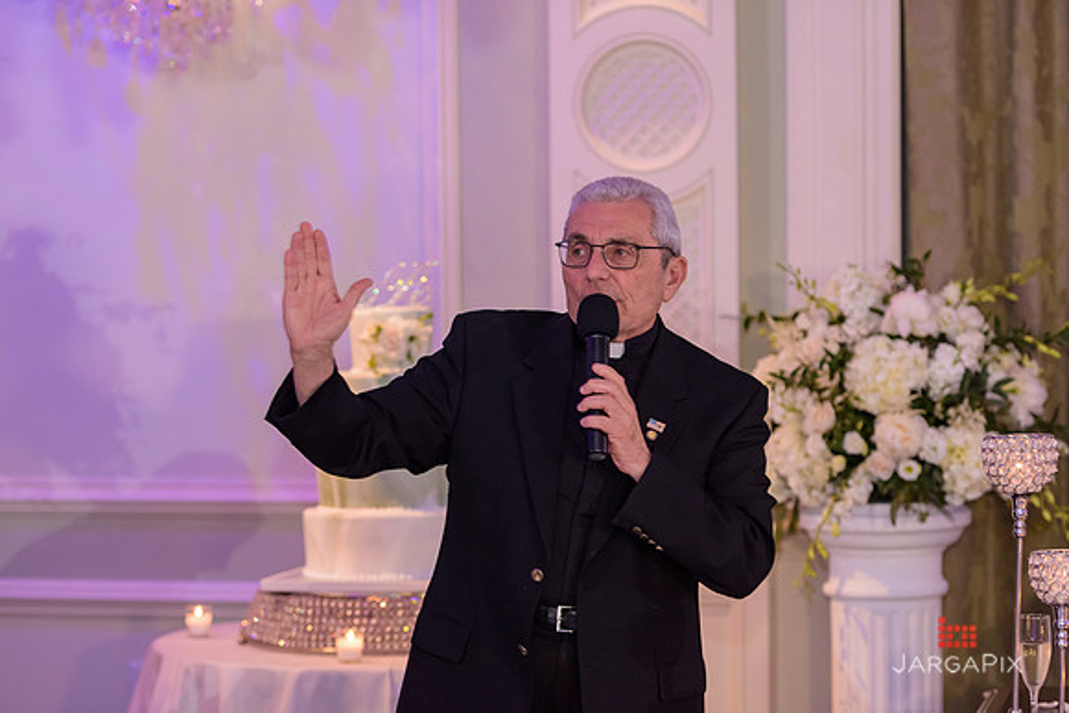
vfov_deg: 12.2
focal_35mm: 112
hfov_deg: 18.3
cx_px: 534
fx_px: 3326
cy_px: 356
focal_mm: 112
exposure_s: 1/125
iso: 1600
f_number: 3.2
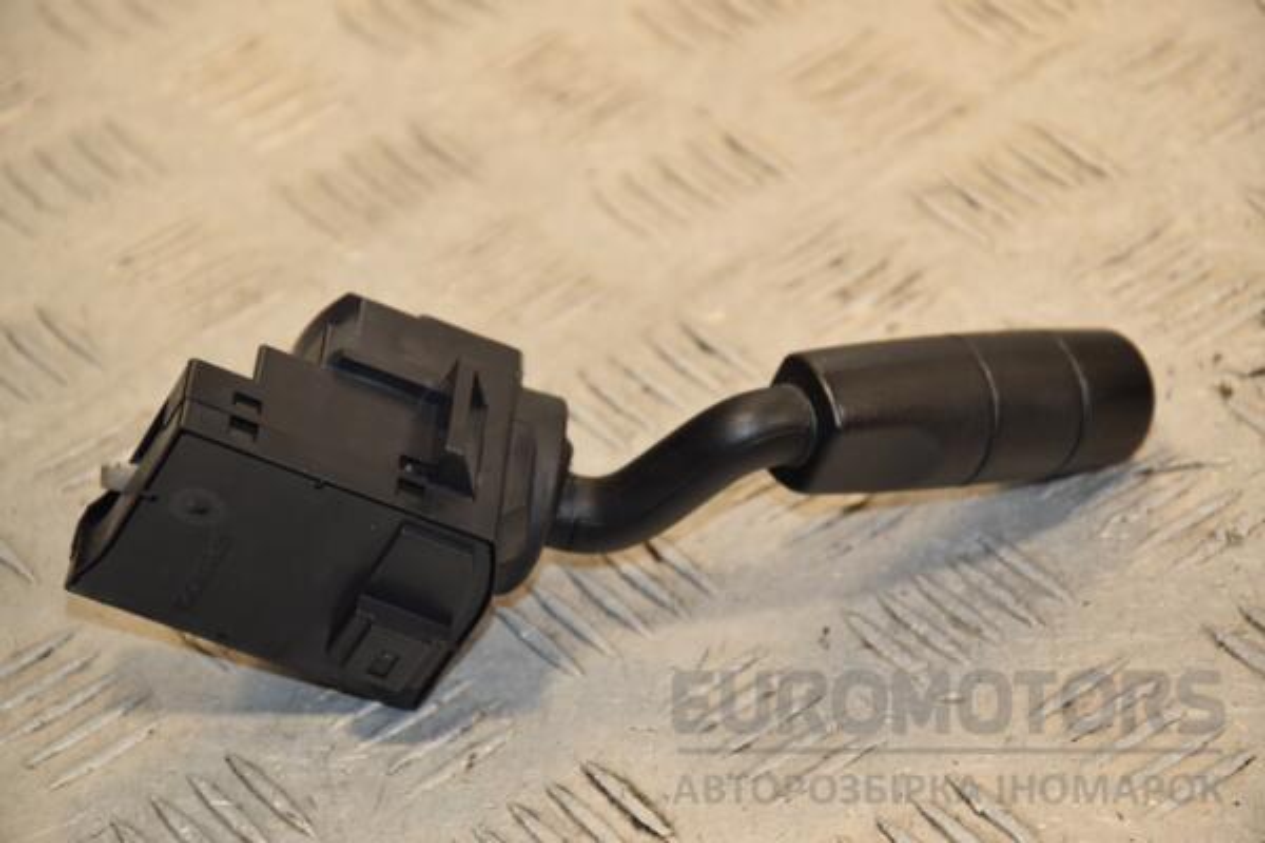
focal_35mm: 158
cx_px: 632
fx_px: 5534
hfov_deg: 13.0
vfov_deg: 8.7
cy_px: 422
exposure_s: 1/200
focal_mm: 105
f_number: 6.3
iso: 800
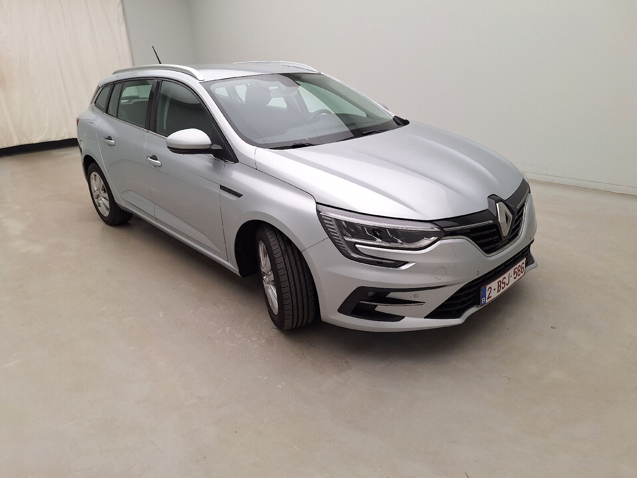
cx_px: 318
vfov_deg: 58.9
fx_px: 423
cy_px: 239
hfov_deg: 73.9
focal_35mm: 23
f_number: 1.8
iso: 40
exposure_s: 1/113
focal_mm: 5.54
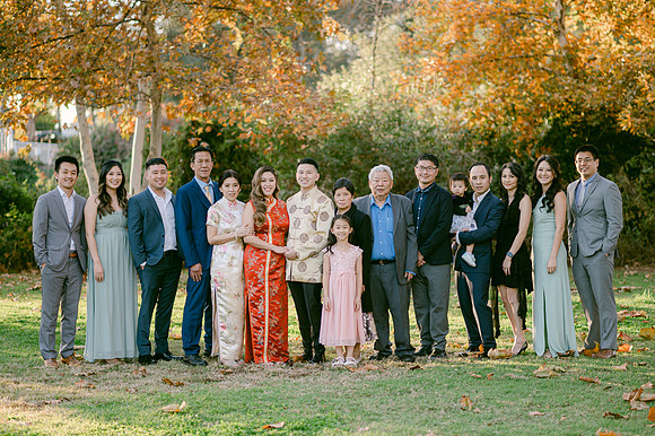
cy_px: 218
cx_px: 328
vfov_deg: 16.1
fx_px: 1546
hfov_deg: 23.9
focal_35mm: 85
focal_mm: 85
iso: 200
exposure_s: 1/500
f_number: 2
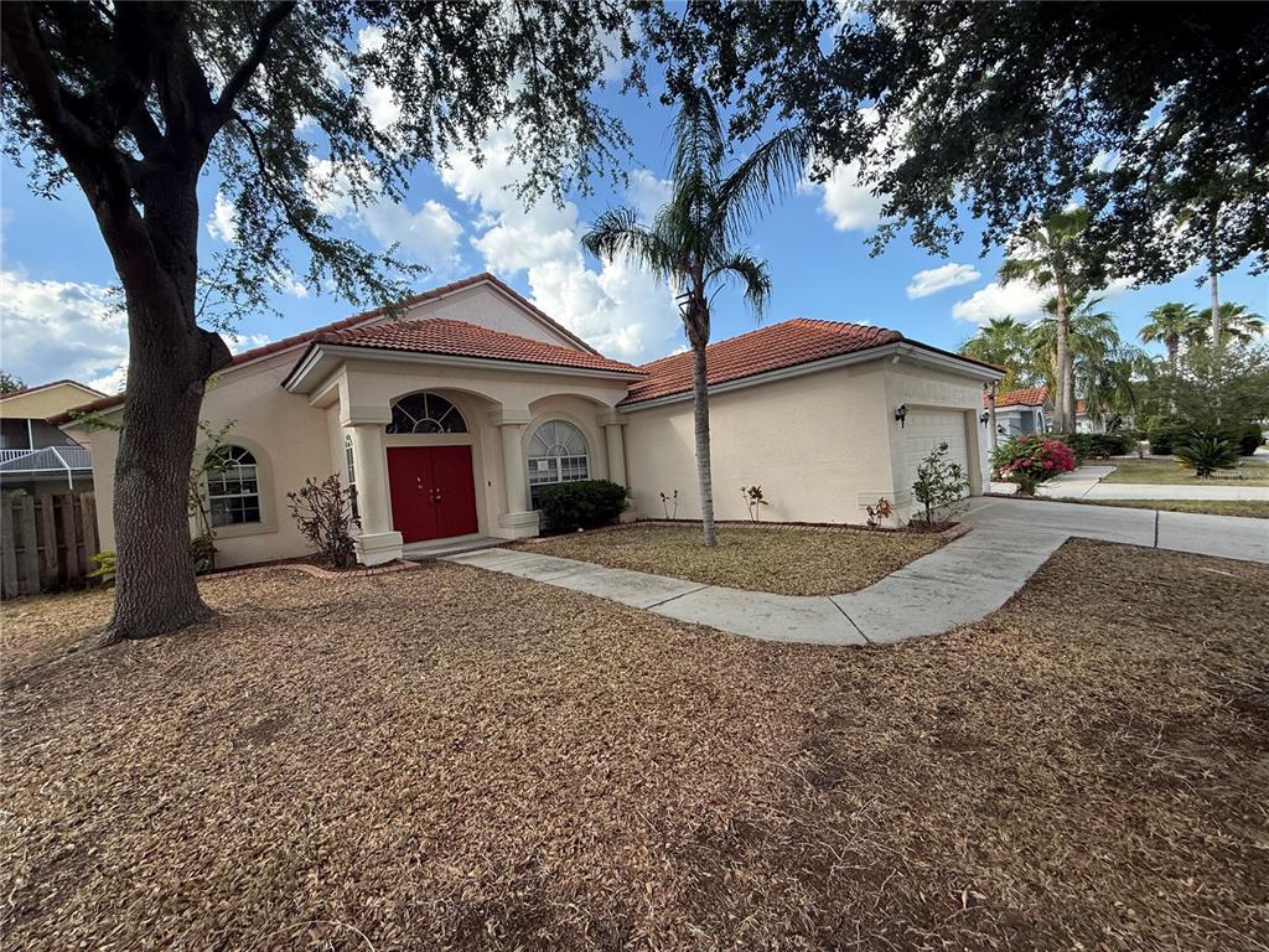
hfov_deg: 102.1
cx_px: 634
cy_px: 476
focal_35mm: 14
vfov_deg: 85.7
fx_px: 513
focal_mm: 2.22
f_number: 2.2
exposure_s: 1/820
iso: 50
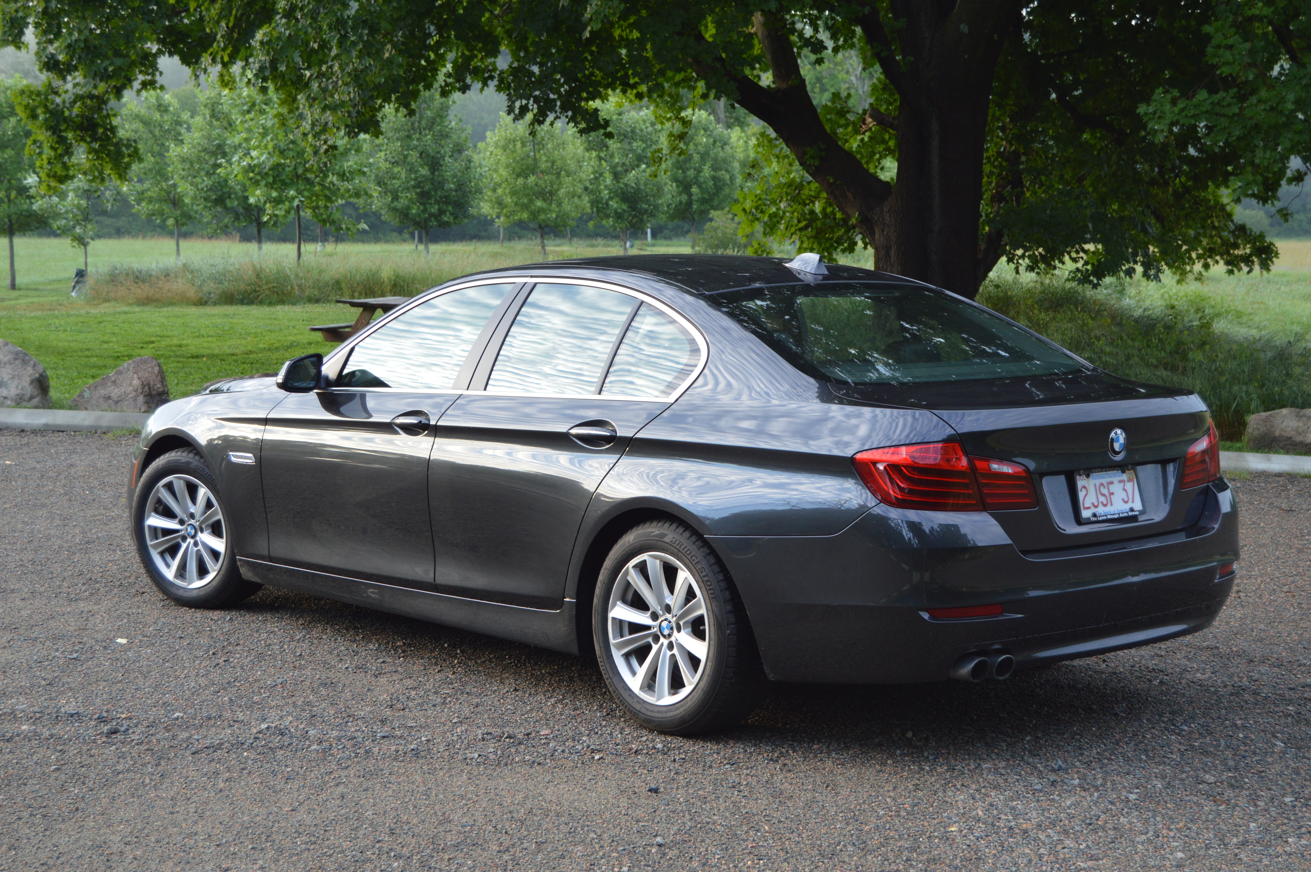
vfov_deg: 23.7
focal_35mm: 57
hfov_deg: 35.1
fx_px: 2074
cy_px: 436
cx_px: 656
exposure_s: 1/125
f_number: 5.6
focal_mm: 38
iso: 400
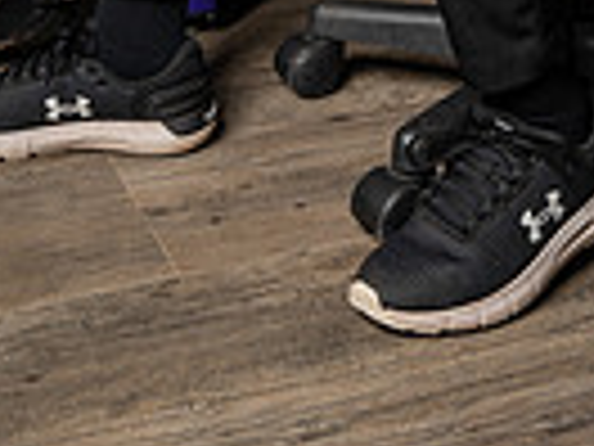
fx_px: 1630
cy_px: -532
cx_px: 360
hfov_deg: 20.6
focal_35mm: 95
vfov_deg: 12.9
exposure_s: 1/250
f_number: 7.1
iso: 250
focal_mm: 29
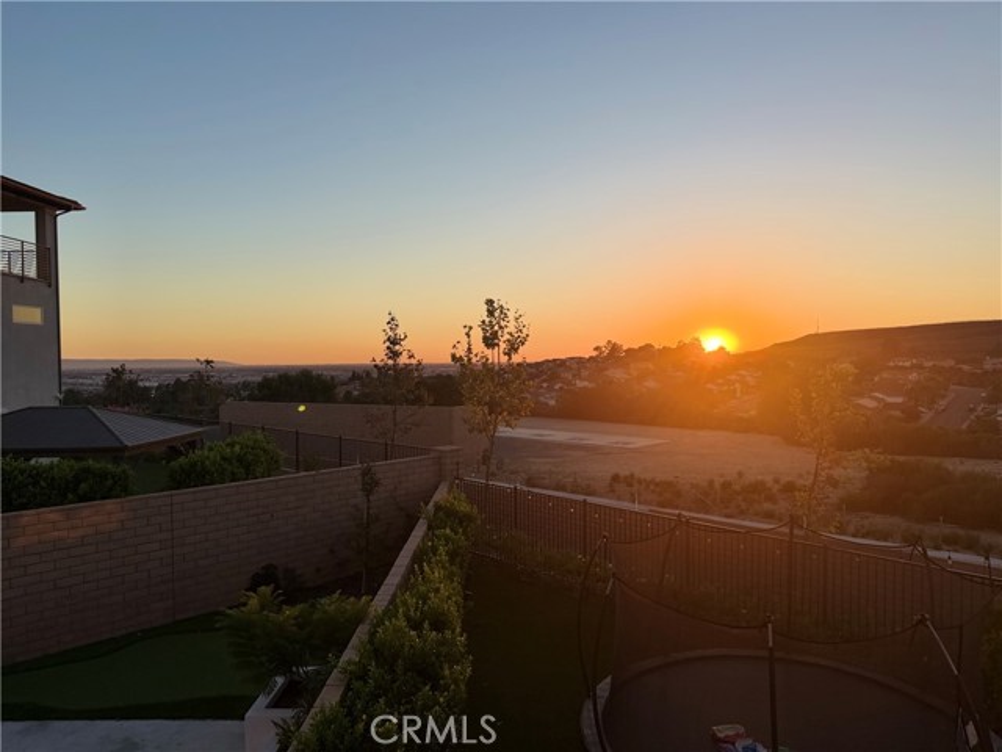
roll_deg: +1.0
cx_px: 501
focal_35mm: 24
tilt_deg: -1.0
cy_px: 376
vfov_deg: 56.8
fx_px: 695
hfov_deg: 71.6
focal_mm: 6.76
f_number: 1.78
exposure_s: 1/1727
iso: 80
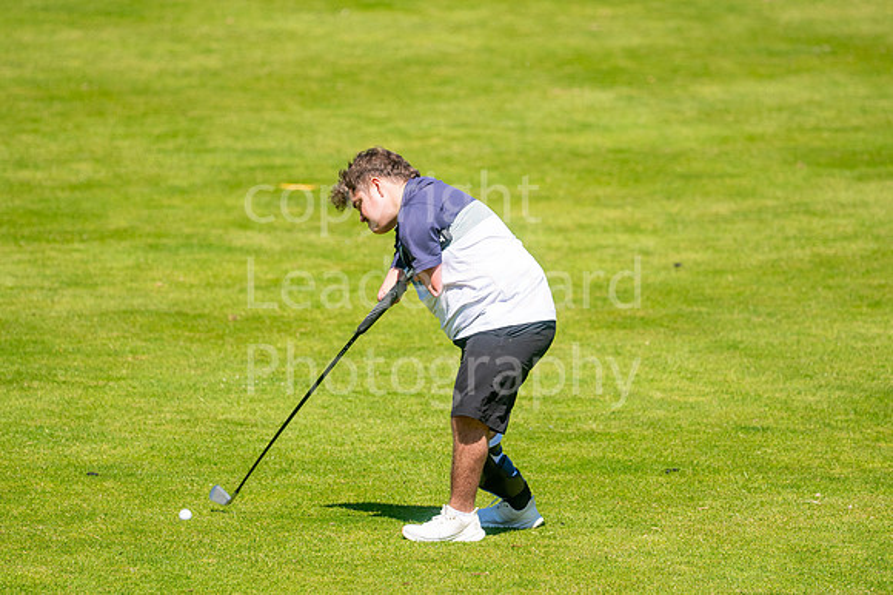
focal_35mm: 450
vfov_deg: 3.1
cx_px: 446
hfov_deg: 4.6
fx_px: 11156
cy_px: 298
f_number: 4.5
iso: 250
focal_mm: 300
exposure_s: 1/1600
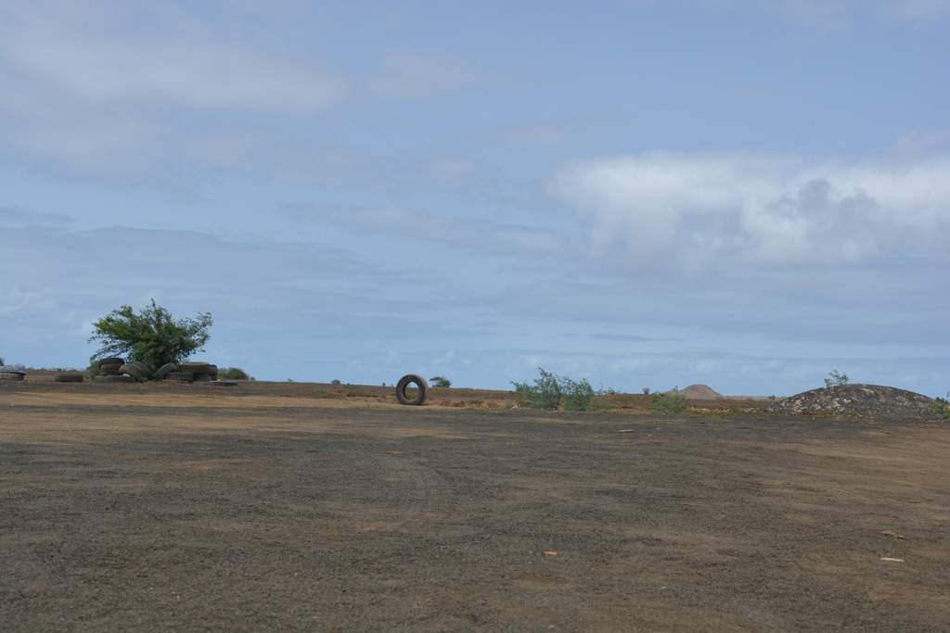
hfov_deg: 47.9
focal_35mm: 40
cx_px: 475
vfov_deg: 33.0
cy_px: 316
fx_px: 1069
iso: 100
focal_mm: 27
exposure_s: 1/320
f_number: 9
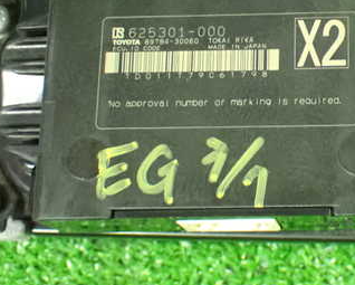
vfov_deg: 16.7
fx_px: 968
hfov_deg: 20.4
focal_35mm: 92
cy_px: 97
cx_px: 317
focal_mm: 9.01
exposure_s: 1/25
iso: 1600
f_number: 3.2
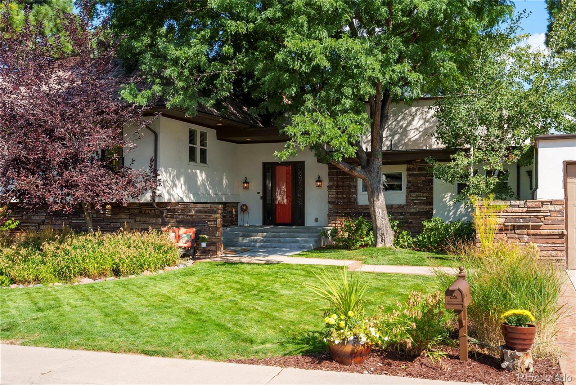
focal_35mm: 35
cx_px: 288
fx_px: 560
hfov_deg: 54.4
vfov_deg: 37.9
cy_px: 192
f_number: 8
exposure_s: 1/125
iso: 100
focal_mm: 35
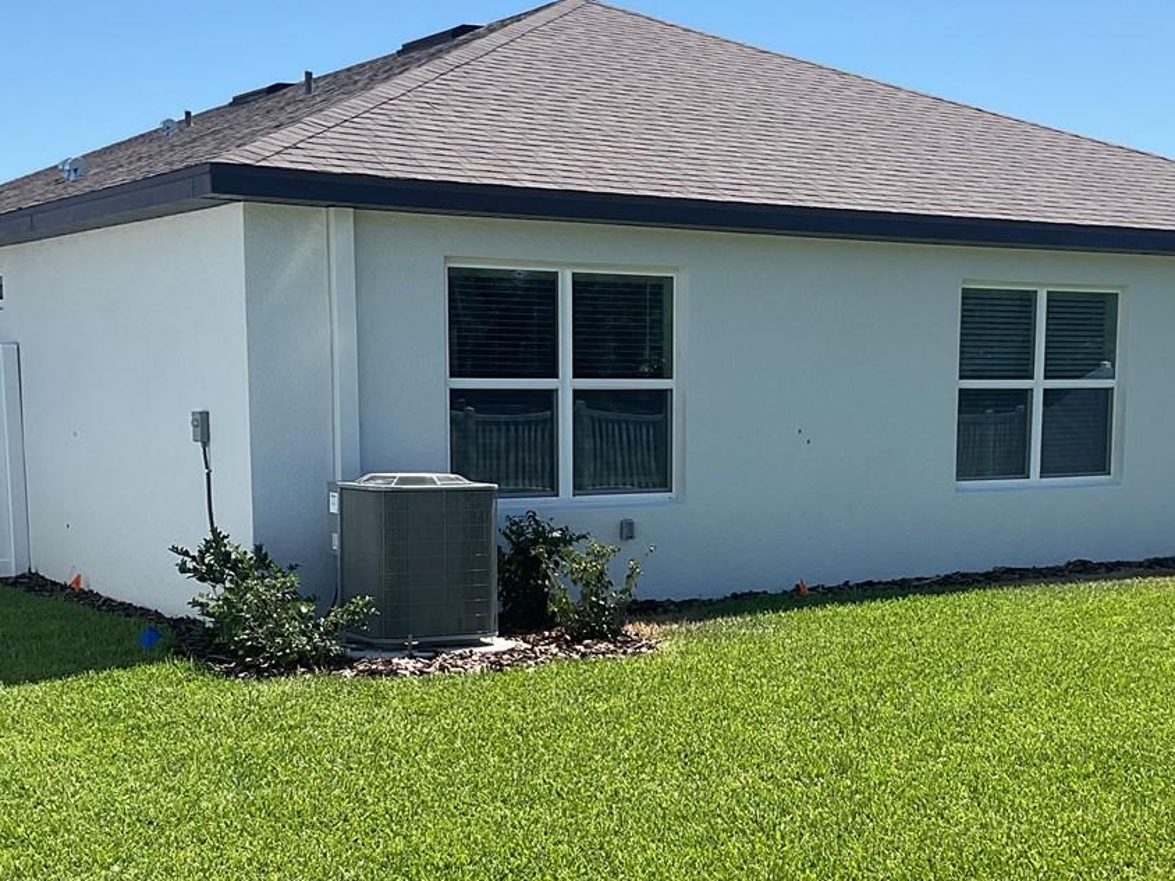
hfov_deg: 34.9
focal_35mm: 55
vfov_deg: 26.3
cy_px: 624
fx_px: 1867
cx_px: 643
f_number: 1.8
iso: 16
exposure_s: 1/1730
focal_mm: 3
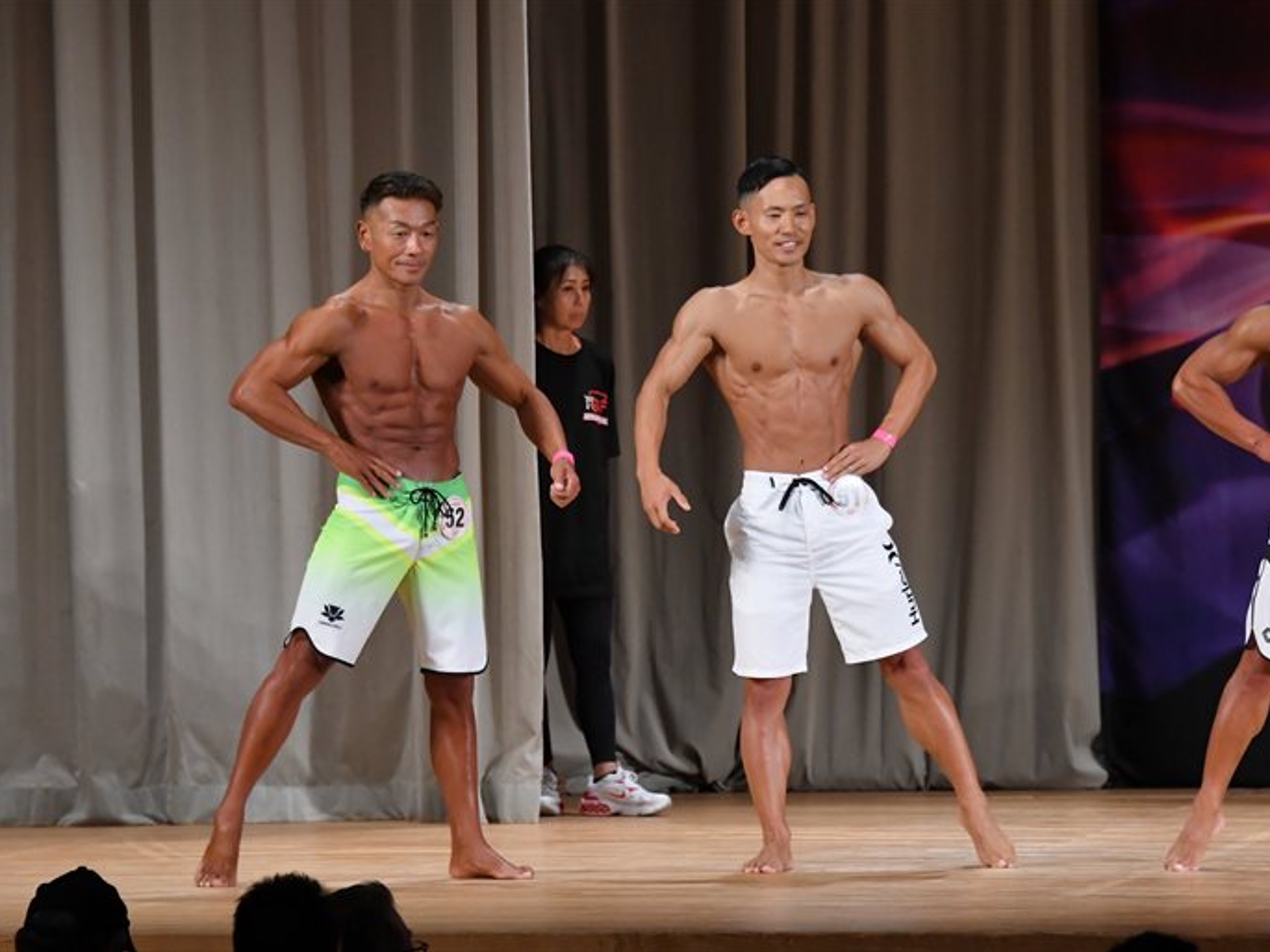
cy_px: 476
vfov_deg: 6.3
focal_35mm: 236
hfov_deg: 8.4
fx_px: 8660
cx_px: 618
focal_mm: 145
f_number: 5.6
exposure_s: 1/400
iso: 3200
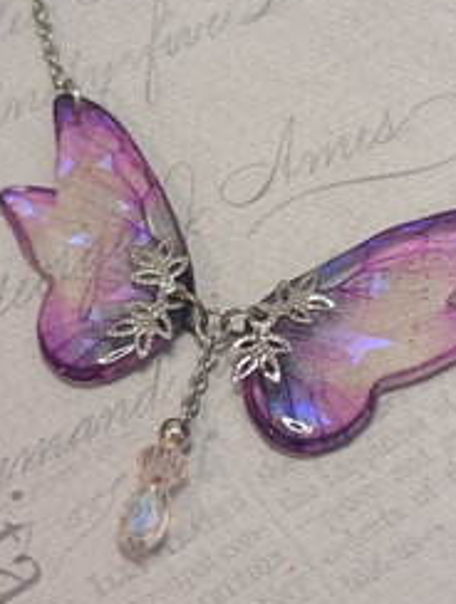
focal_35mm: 50
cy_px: 224
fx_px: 875
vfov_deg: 37.9
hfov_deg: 29.1
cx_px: 290
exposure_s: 1/100
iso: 1250
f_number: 1.6
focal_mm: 6.14
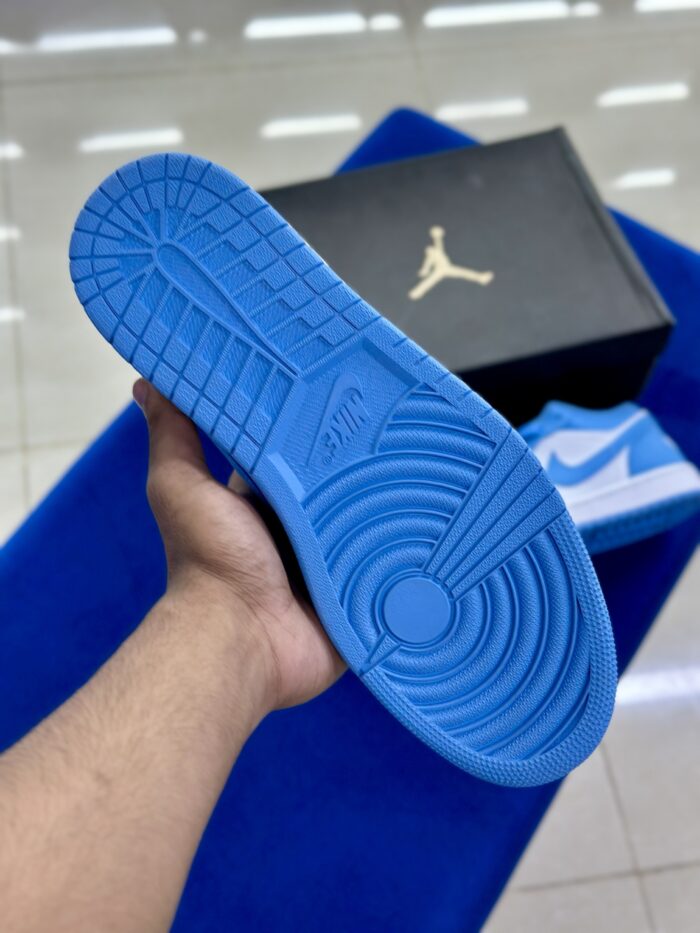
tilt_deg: -58.5
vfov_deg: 39.7
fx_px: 1294
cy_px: 466
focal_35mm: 48
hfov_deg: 30.3
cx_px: 350
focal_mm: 6.86
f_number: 1.78
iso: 100
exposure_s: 1/100
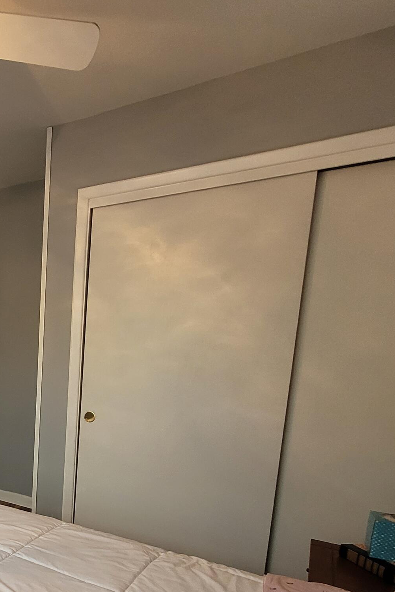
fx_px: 444
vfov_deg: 64.8
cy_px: 415
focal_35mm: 27
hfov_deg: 38.3
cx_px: -56
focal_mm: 1.74
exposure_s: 1/60
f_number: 2.2
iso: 160
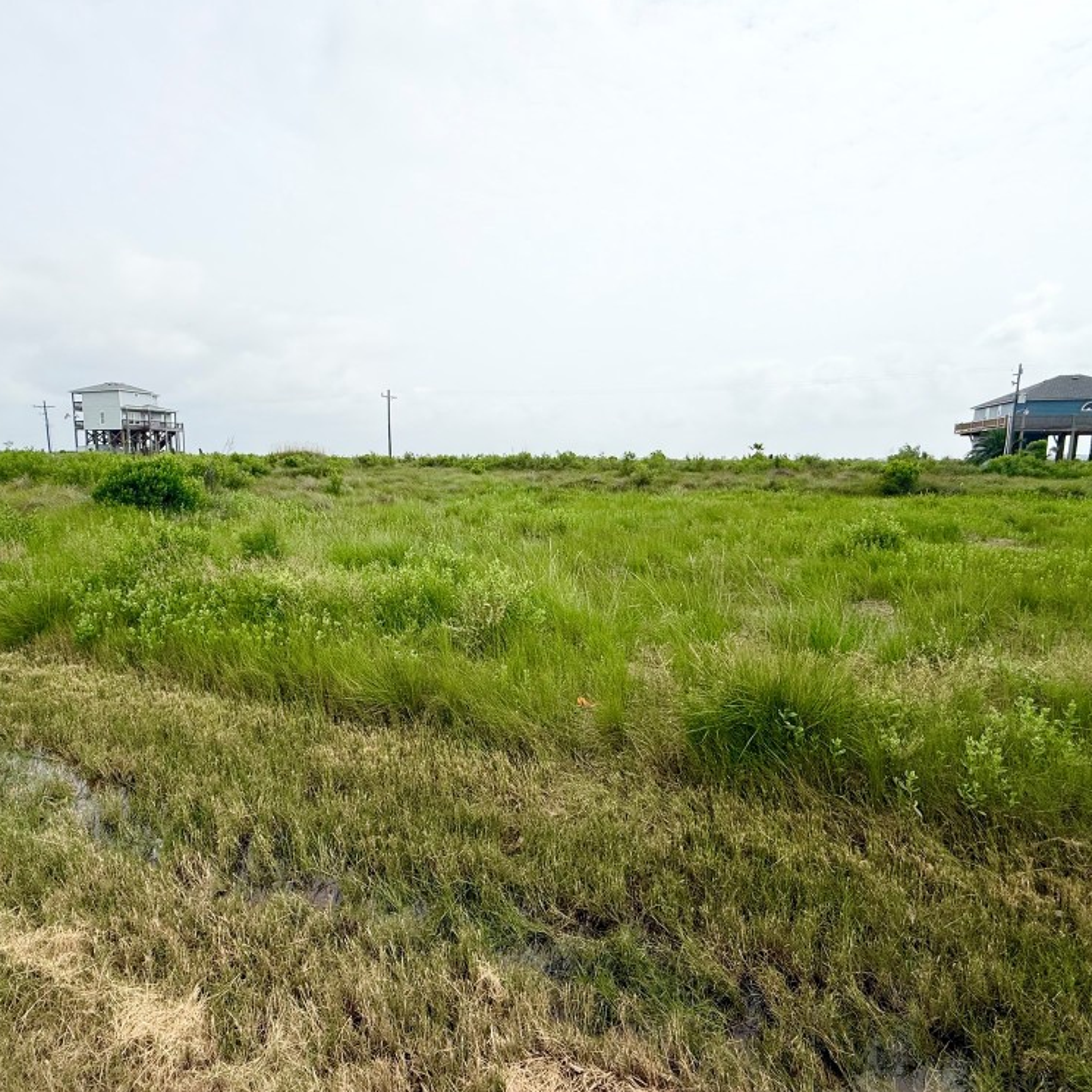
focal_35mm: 17
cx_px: 484
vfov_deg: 84.0
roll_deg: -0.8
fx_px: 607
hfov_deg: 83.6
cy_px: 534
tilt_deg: -7.0
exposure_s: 1/3891
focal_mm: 2.22
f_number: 2.2
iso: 50
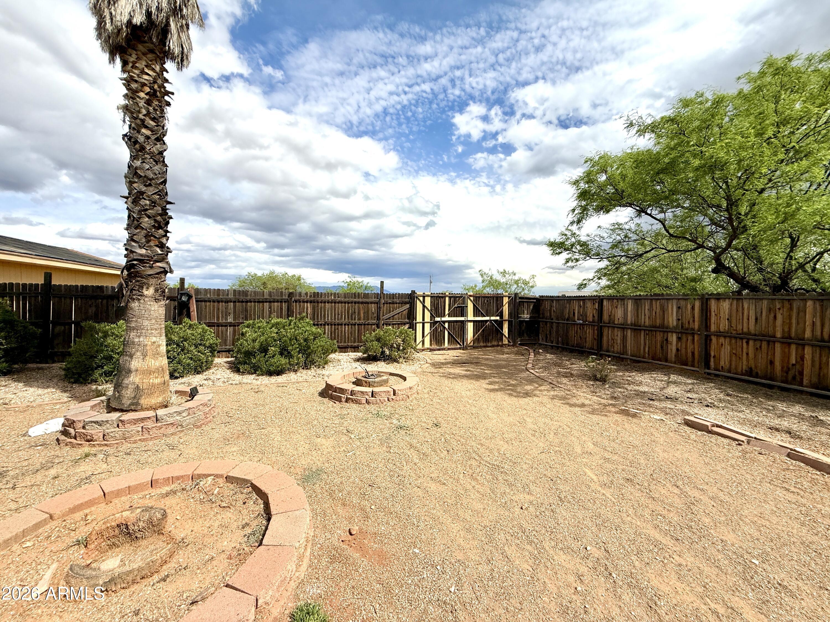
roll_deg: -0.8
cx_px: 415
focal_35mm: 14
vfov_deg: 85.7
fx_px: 336
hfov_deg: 102.1
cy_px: 311
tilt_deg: -2.3
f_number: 2.2
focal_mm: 2.22
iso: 50
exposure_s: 1/4149
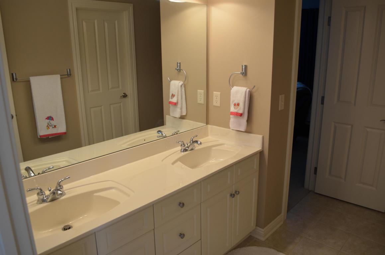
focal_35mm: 27
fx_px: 288
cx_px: 192
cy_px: 128
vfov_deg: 47.7
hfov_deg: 67.5
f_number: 4.5
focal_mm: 18
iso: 400
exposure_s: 1/80
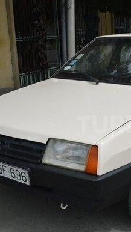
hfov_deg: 19.6
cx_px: 139
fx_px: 365
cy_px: 125
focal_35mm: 59
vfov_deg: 35.4
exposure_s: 1/250
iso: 100
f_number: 8
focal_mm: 22
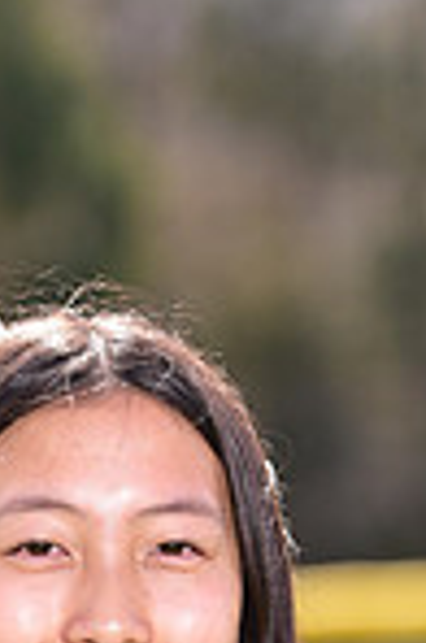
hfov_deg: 1.7
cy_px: 1069
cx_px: 163
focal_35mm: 786
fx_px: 14016
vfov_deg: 2.6
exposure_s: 1/250
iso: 100
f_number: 5
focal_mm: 200
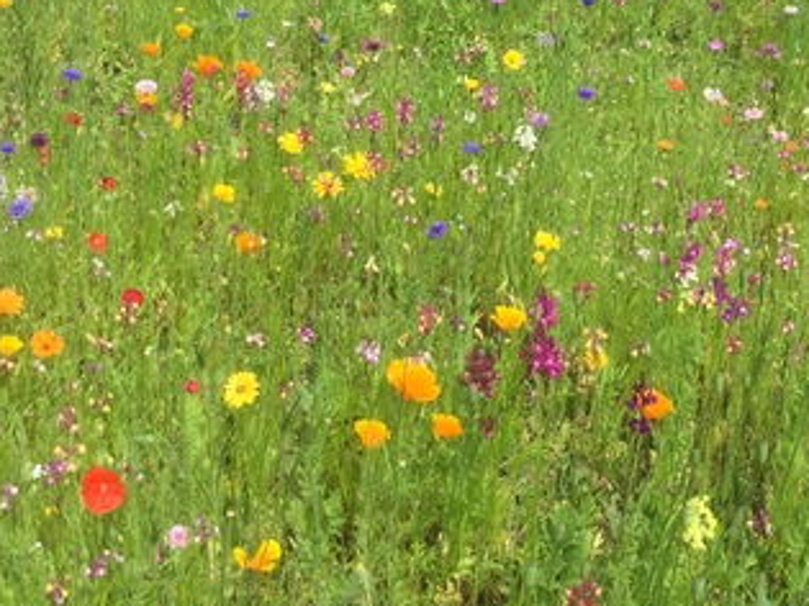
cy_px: 72
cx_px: 475
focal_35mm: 59
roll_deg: +0.3
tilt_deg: -24.2
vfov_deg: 24.2
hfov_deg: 32.6
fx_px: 1378
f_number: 2.4
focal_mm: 3.3
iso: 25
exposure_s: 1/1116
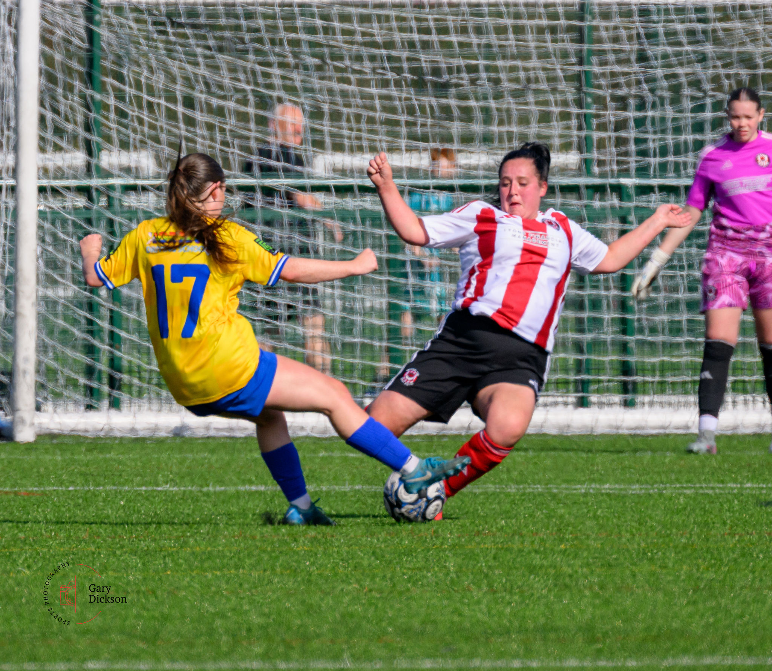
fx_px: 23001
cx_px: 373
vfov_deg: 1.7
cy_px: 269
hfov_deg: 1.9
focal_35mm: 973
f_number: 5.6
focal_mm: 400
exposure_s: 1/2000
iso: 320
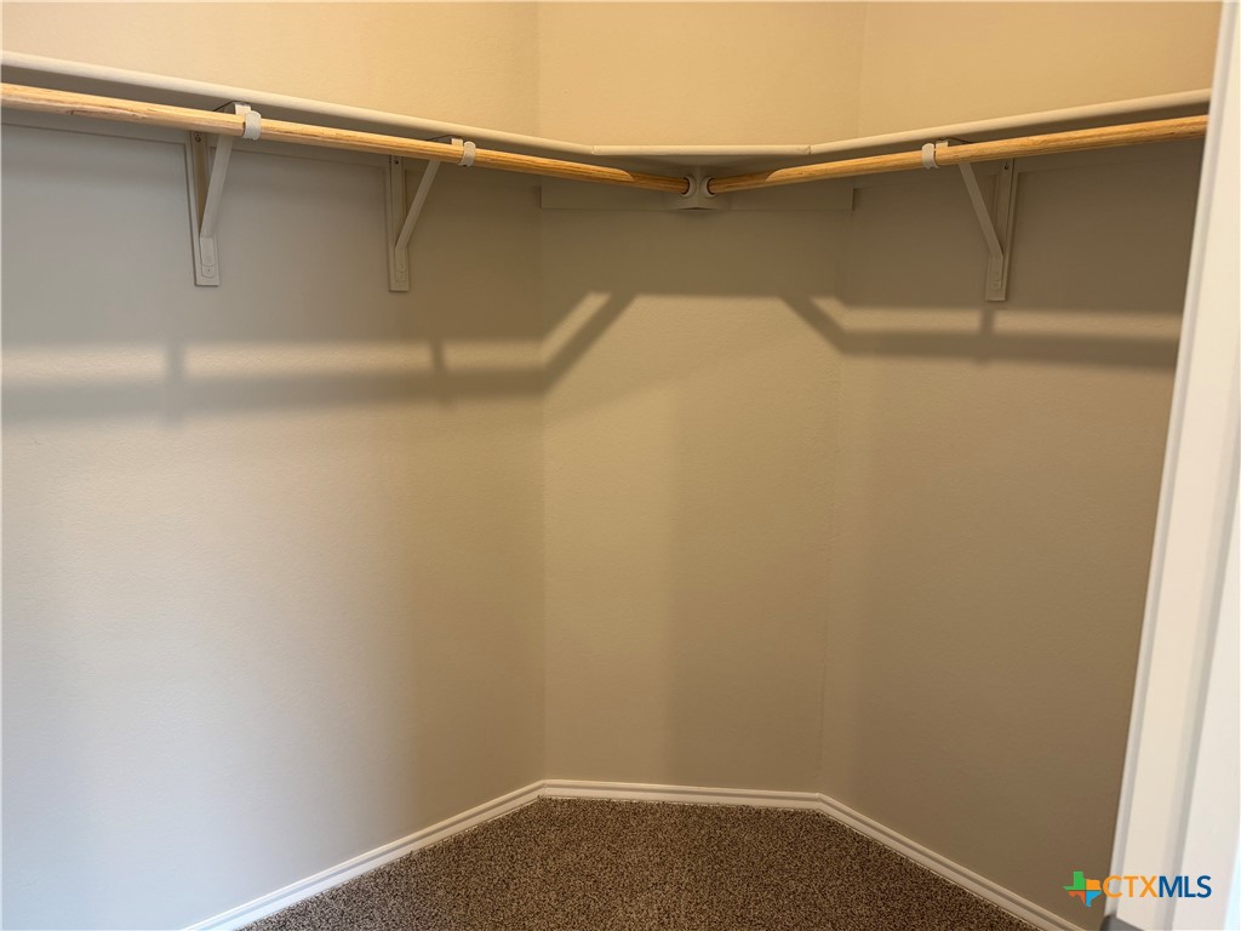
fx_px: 860
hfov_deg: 71.6
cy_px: 466
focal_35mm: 24
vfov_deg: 56.8
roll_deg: -0.9
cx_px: 620
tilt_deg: -9.7
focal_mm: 6.76
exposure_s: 1/60
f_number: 1.78
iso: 125
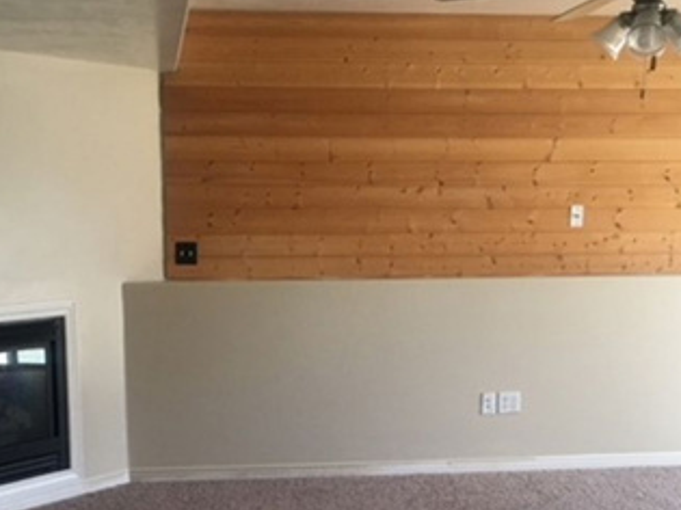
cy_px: 430
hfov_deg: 32.7
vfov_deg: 24.3
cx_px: 290
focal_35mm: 59
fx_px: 1160
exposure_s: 1/30
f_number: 2.2
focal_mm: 4.15
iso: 40
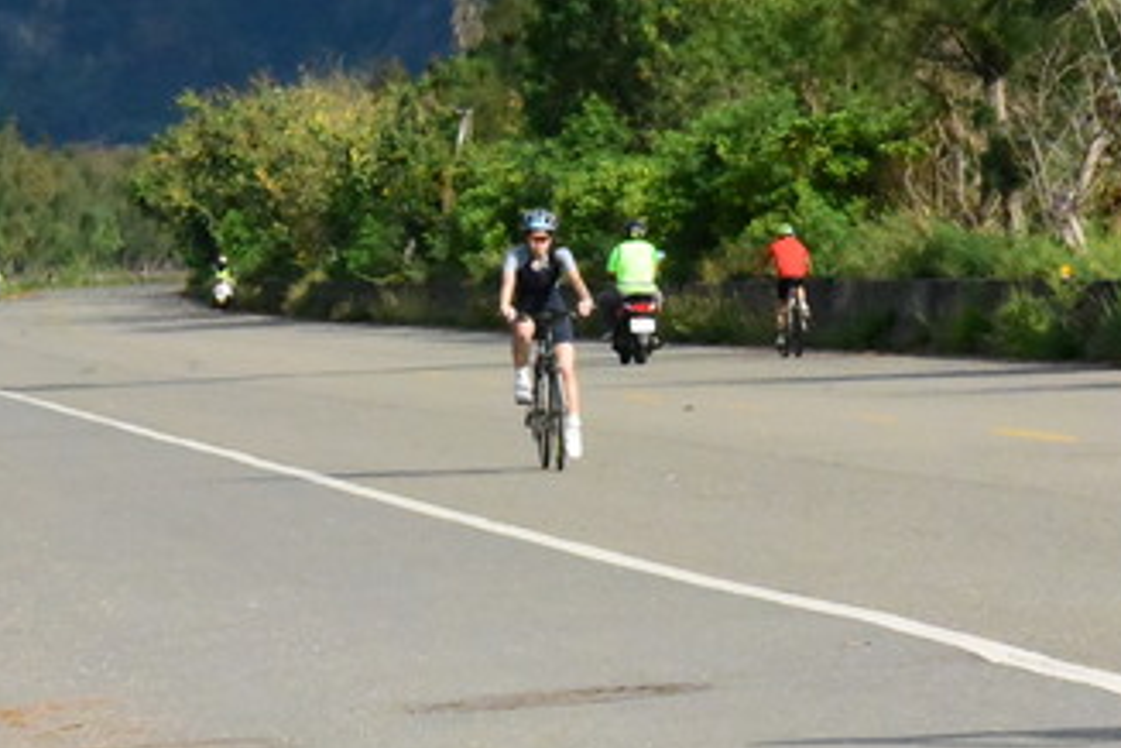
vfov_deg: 3.5
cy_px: 259
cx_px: 535
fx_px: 12268
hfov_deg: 5.2
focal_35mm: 394
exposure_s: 1/4000
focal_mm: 165
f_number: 25
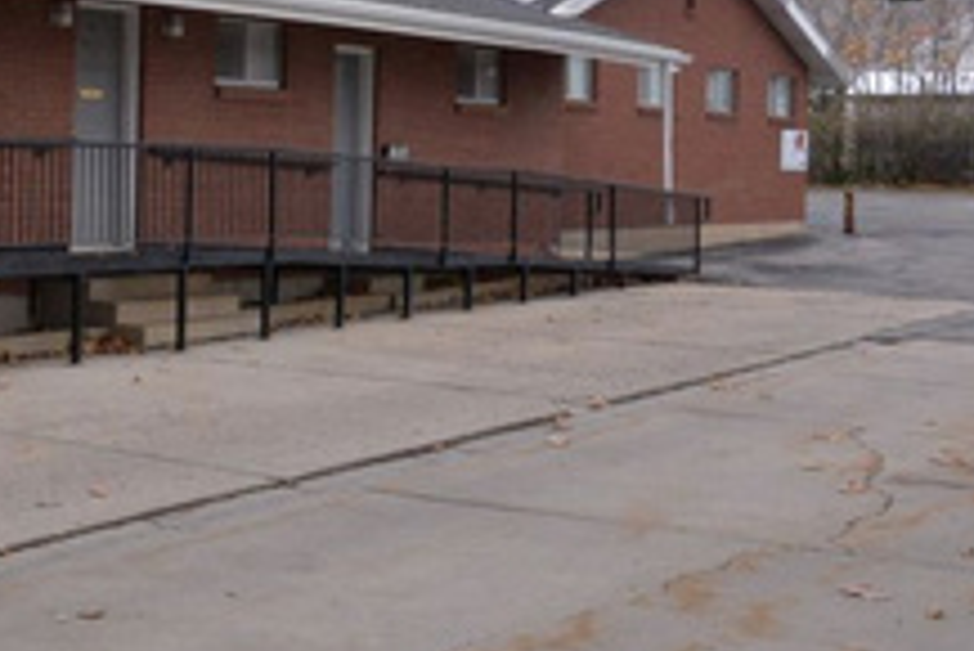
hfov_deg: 25.7
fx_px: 1760
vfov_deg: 20.8
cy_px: 177
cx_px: -355
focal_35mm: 65
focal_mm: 22
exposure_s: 1/800
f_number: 14
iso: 2000
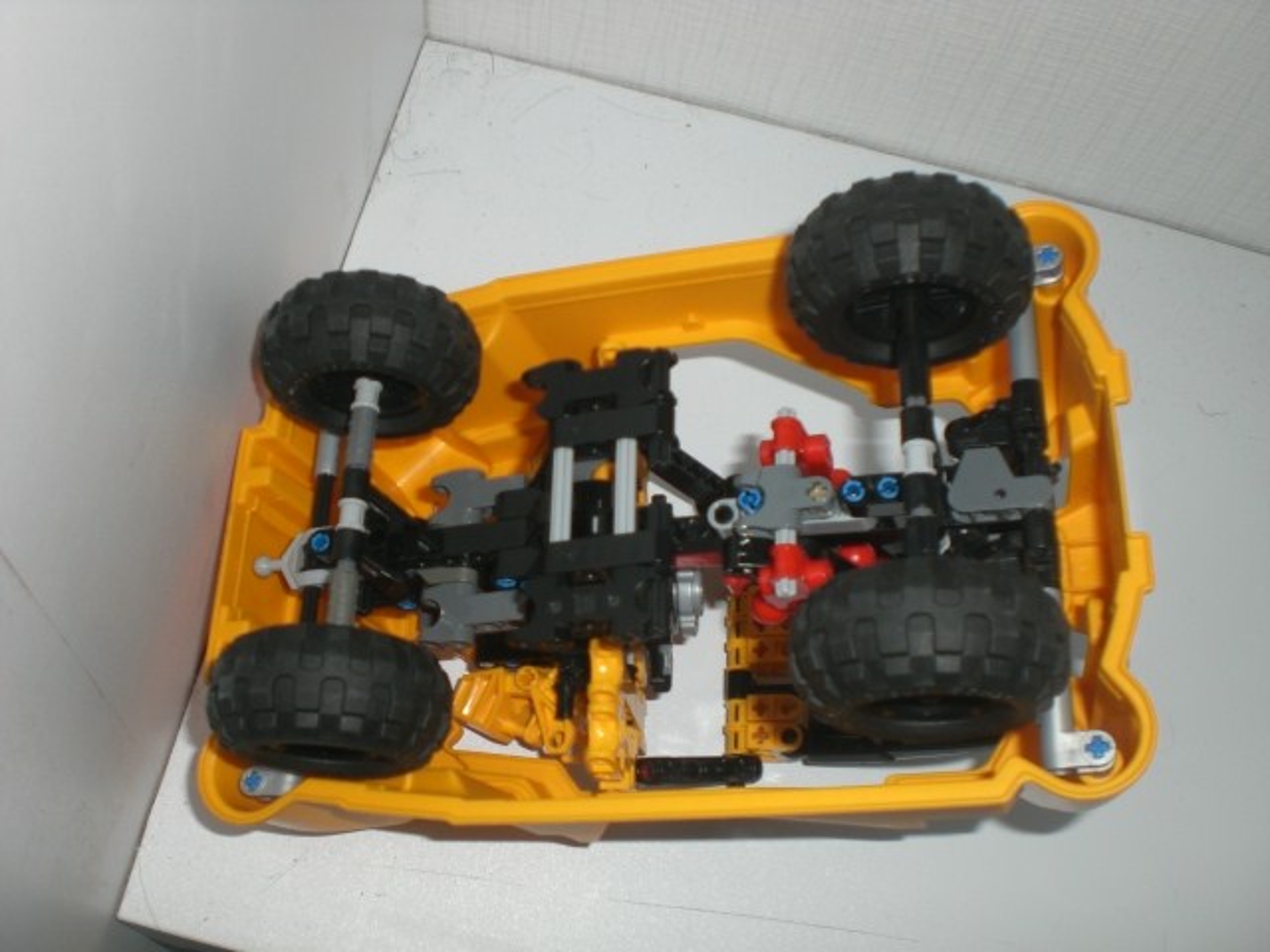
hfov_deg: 49.0
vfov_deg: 37.7
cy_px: 476
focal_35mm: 38
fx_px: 1394
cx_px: 635
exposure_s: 1/60
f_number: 3.1
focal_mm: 6.3
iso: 50
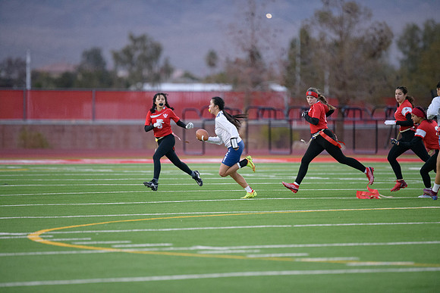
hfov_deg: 6.9
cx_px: 220
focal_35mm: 300
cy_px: 146
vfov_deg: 4.6
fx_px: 3667
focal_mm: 300
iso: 5600
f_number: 2.8
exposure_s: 1/3200
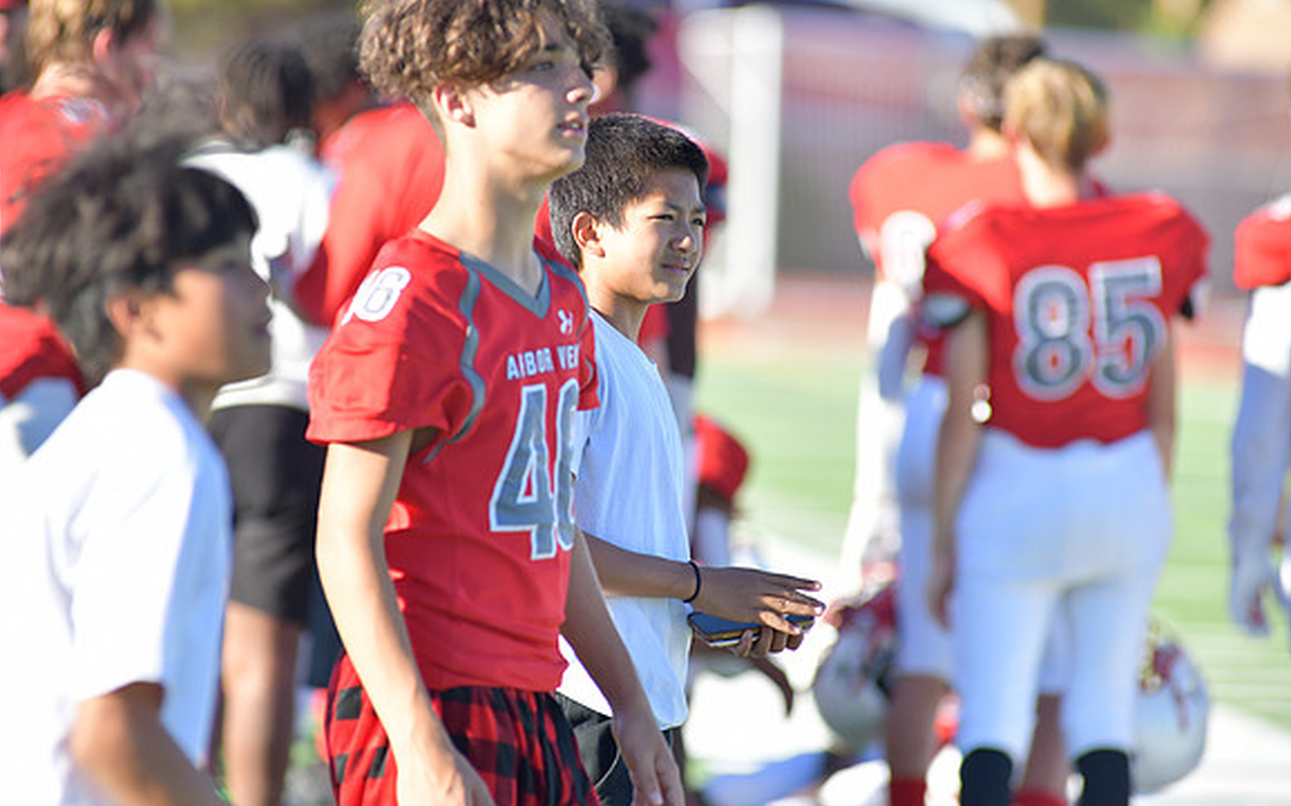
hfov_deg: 6.8
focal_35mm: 307
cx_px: 646
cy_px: 419
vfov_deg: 4.3
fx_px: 10799
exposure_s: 1/3200
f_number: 5
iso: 1100
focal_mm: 300
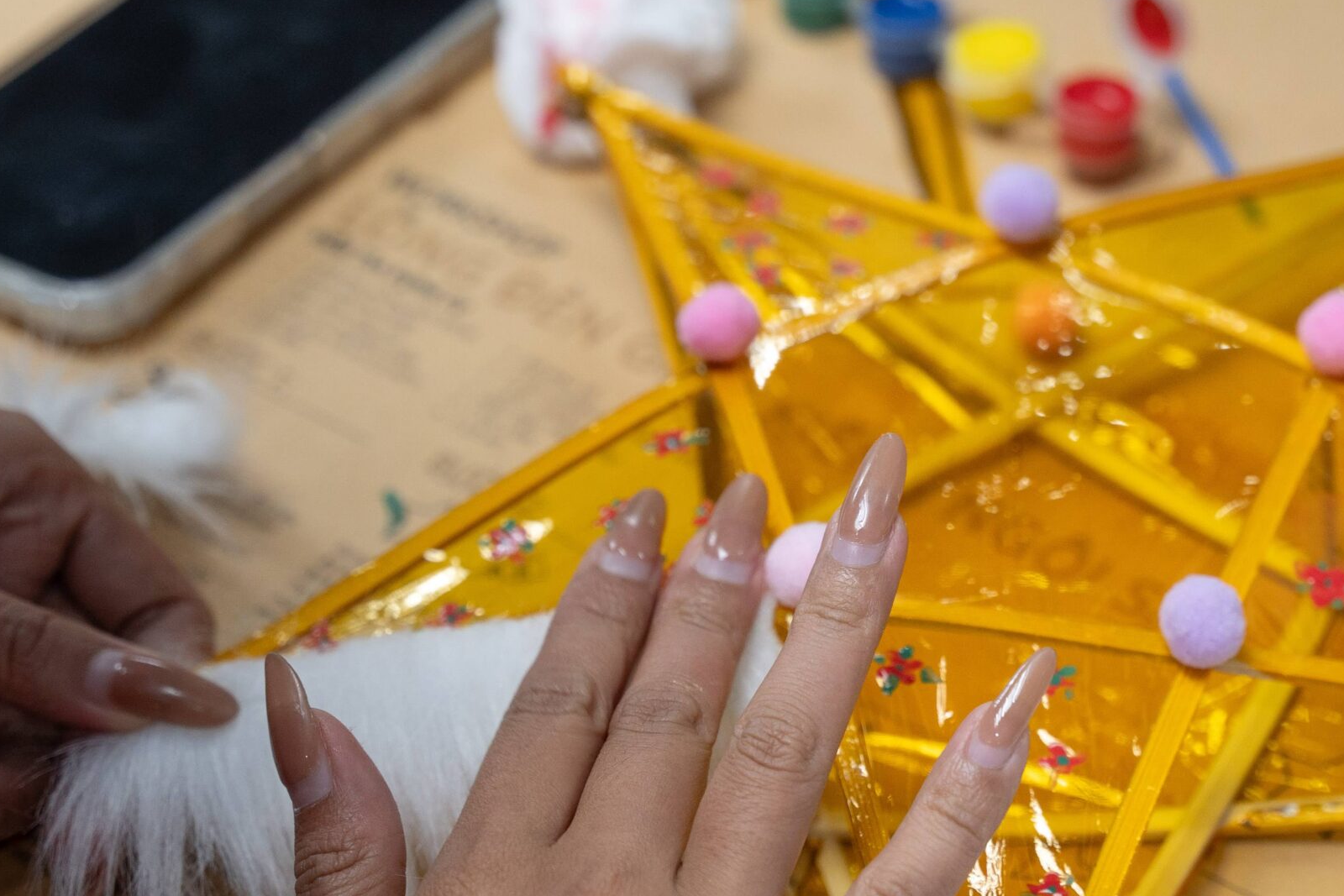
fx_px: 4779
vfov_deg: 10.7
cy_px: 539
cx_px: 906
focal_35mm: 128
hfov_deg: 16.0
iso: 640
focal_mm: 53.5
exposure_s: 1/100
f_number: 2.8
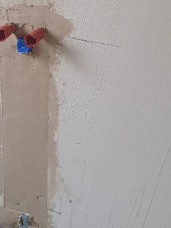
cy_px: 52
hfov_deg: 20.3
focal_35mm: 72
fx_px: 475
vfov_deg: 26.6
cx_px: 51
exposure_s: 1/50
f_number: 2.4
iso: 400
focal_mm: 4.32
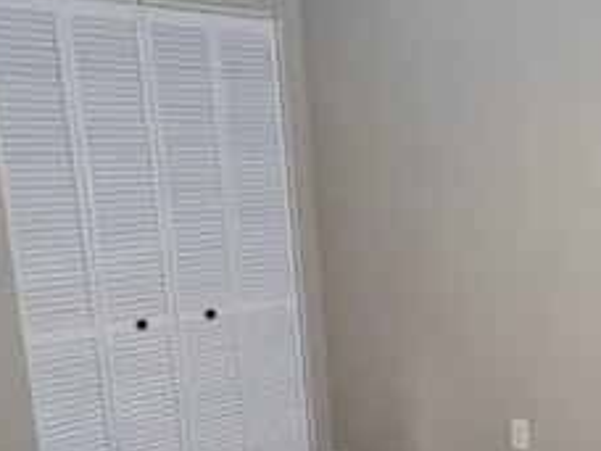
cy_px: 419
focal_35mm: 63
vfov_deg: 22.6
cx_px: 643
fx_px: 1094
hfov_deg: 28.2
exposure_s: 1/60
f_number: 2.2
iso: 640
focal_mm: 2.22
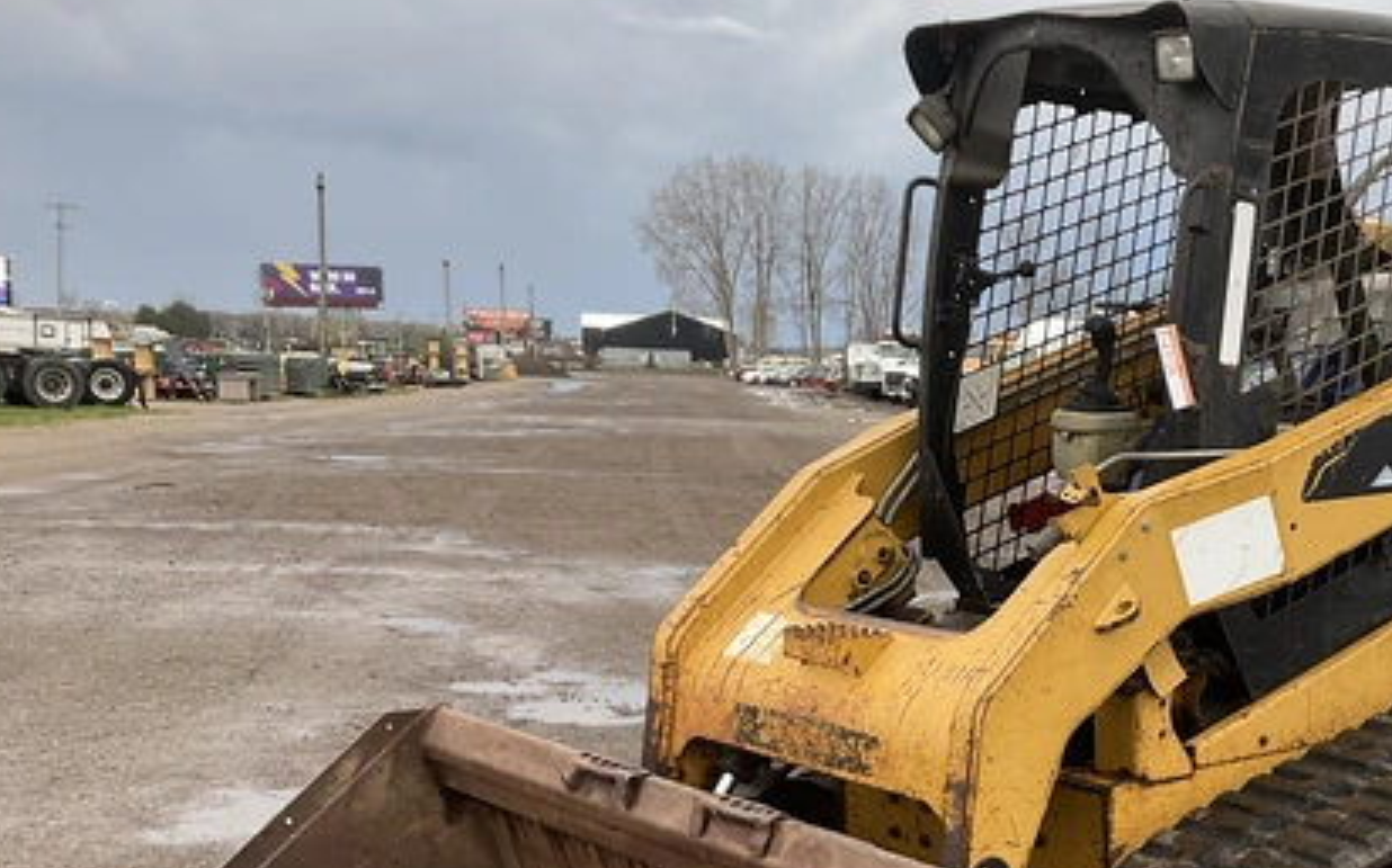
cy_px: 681
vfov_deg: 22.8
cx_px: 1166
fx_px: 2123
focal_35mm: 56
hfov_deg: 34.9
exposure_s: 1/367
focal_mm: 3
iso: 25
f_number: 1.8
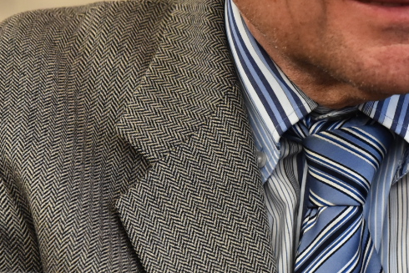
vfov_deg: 2.1
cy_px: -42
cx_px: 355
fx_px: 7511
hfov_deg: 3.1
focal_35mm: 661
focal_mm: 200
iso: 2500
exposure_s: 1/200
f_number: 4
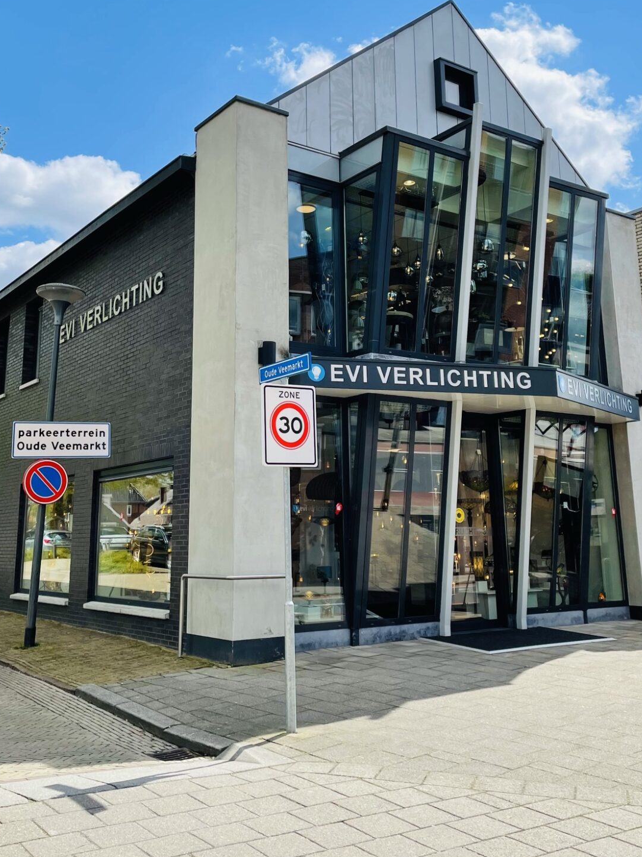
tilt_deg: +12.4
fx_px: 890
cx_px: 312
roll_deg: +0.3
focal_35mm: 36
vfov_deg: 51.0
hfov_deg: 39.7
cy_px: 338
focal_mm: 4.2
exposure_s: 1/3401
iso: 32
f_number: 1.6
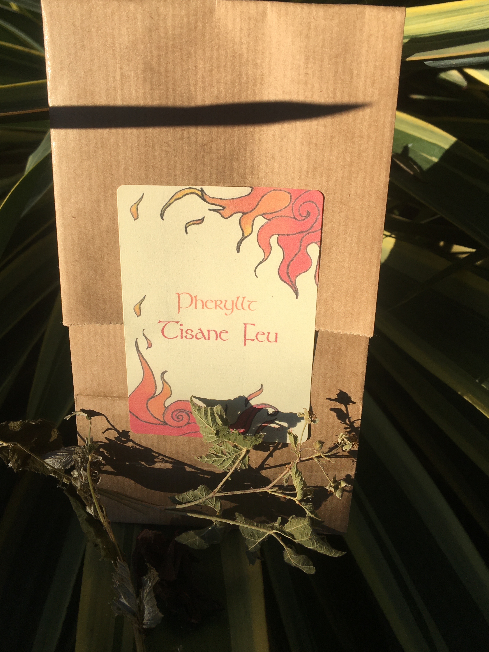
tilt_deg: -36.5
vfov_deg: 55.2
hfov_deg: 42.9
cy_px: 290
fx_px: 622
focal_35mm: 33
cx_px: 242
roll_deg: +1.4
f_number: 2.2
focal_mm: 4.15
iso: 25
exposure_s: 1/2198
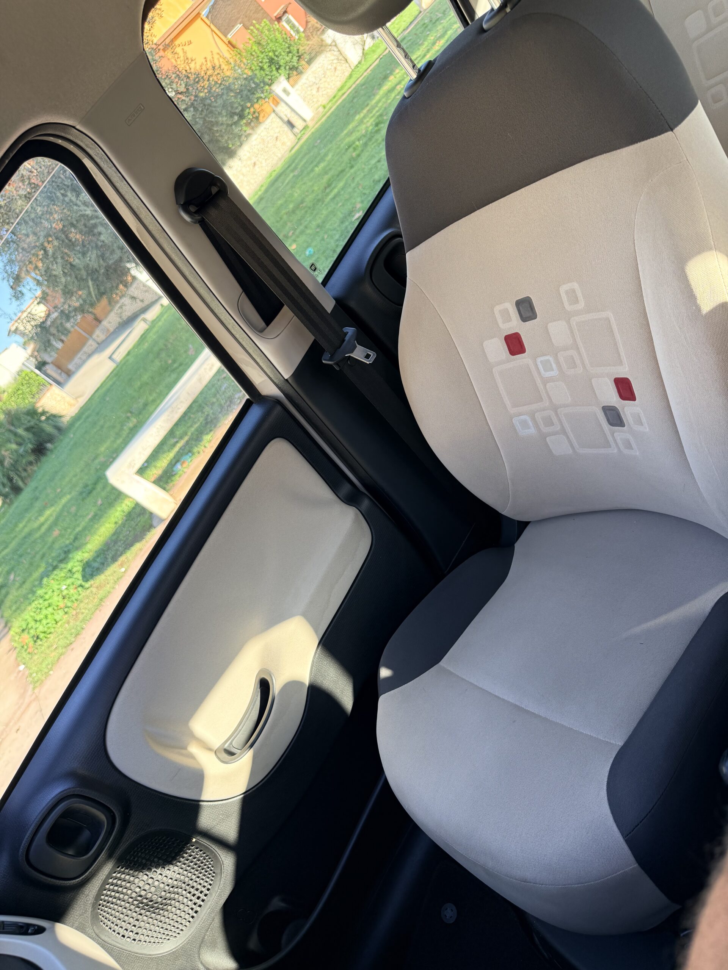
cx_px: 364
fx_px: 673
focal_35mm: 24
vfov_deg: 71.6
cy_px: 485
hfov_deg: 56.8
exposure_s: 1/319
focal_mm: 6.76
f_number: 1.78
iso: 100
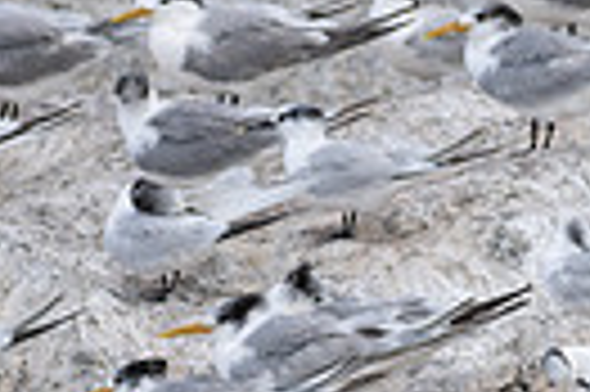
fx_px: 45913
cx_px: 150
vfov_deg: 0.5
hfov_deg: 0.7
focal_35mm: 2805
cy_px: 389
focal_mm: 600
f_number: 10
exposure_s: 1/1600
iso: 800
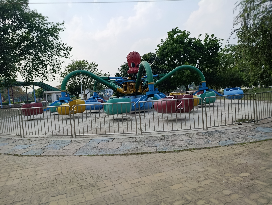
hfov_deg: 73.8
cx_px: 136
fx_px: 181
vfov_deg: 59.0
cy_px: 102
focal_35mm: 23
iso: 50
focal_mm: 6.11
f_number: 1.65
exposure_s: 1/629
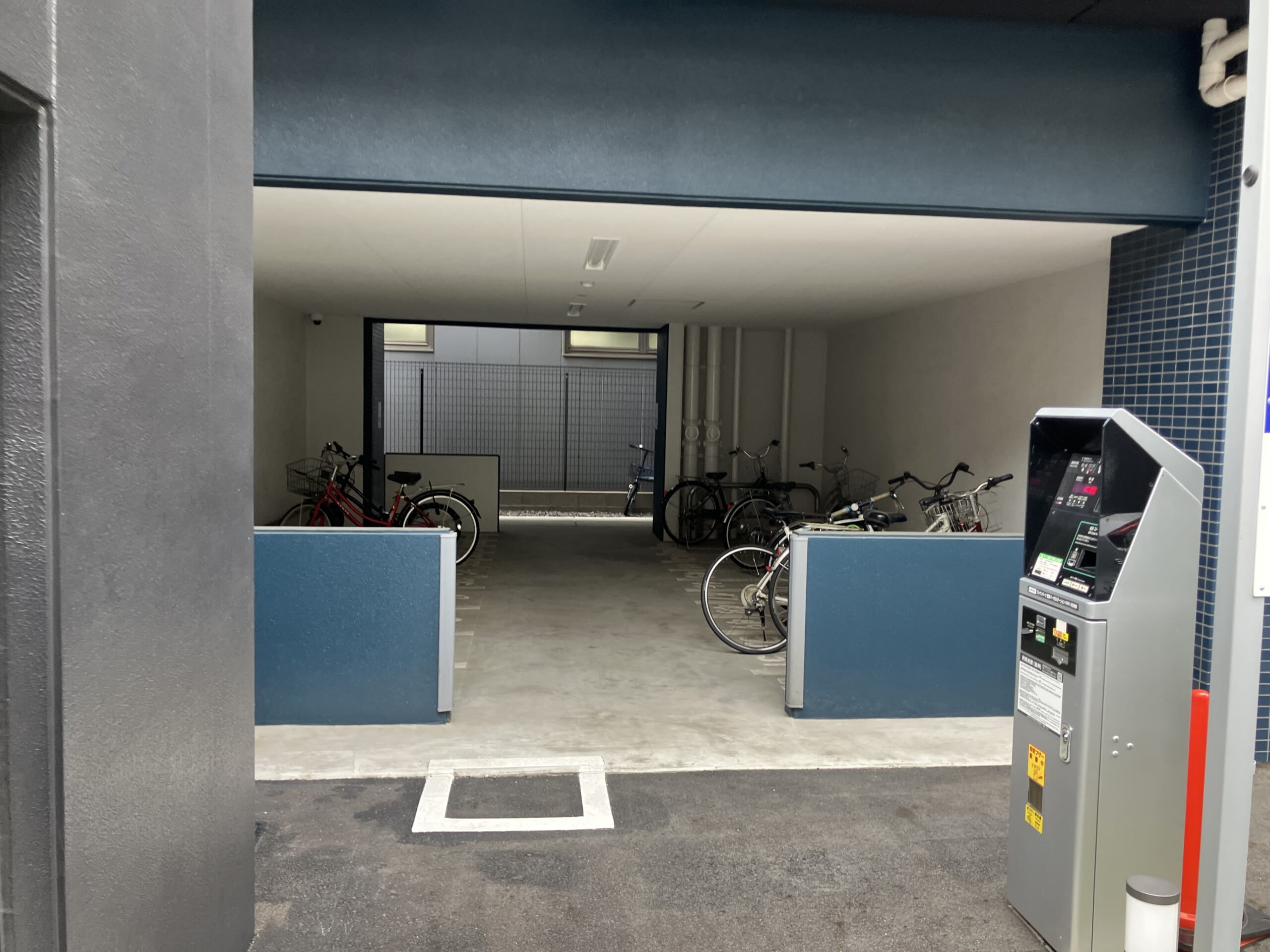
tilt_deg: -6.2
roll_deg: -1.6
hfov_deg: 63.4
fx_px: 1027
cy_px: 476
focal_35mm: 28
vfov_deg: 49.7
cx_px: 635
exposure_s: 1/121
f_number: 1.8
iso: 64
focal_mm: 3.99
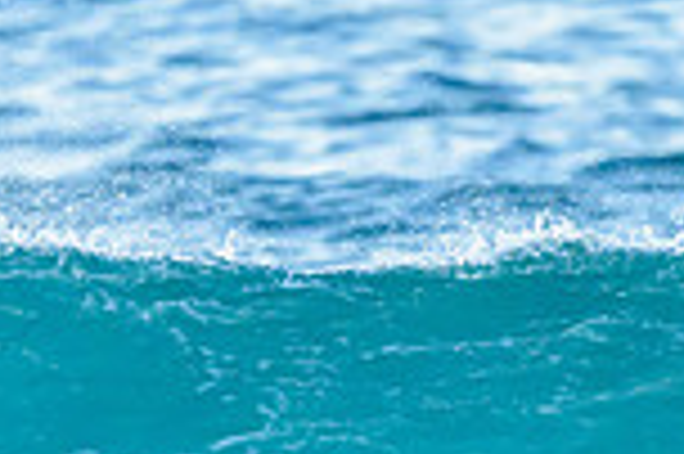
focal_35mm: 3984
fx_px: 75614
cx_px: 172
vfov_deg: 0.3
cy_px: 674
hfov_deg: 0.5
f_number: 6.3
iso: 3200
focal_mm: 800
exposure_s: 1/1250
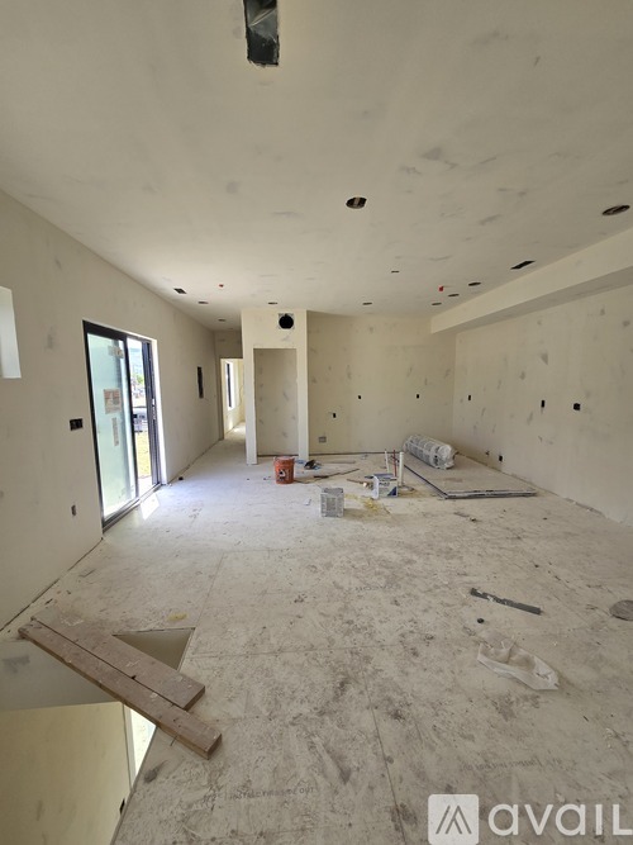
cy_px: 422
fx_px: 317
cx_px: 316
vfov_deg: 106.2
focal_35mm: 13
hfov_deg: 89.9
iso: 50
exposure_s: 1/219
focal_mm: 2.2
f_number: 2.2
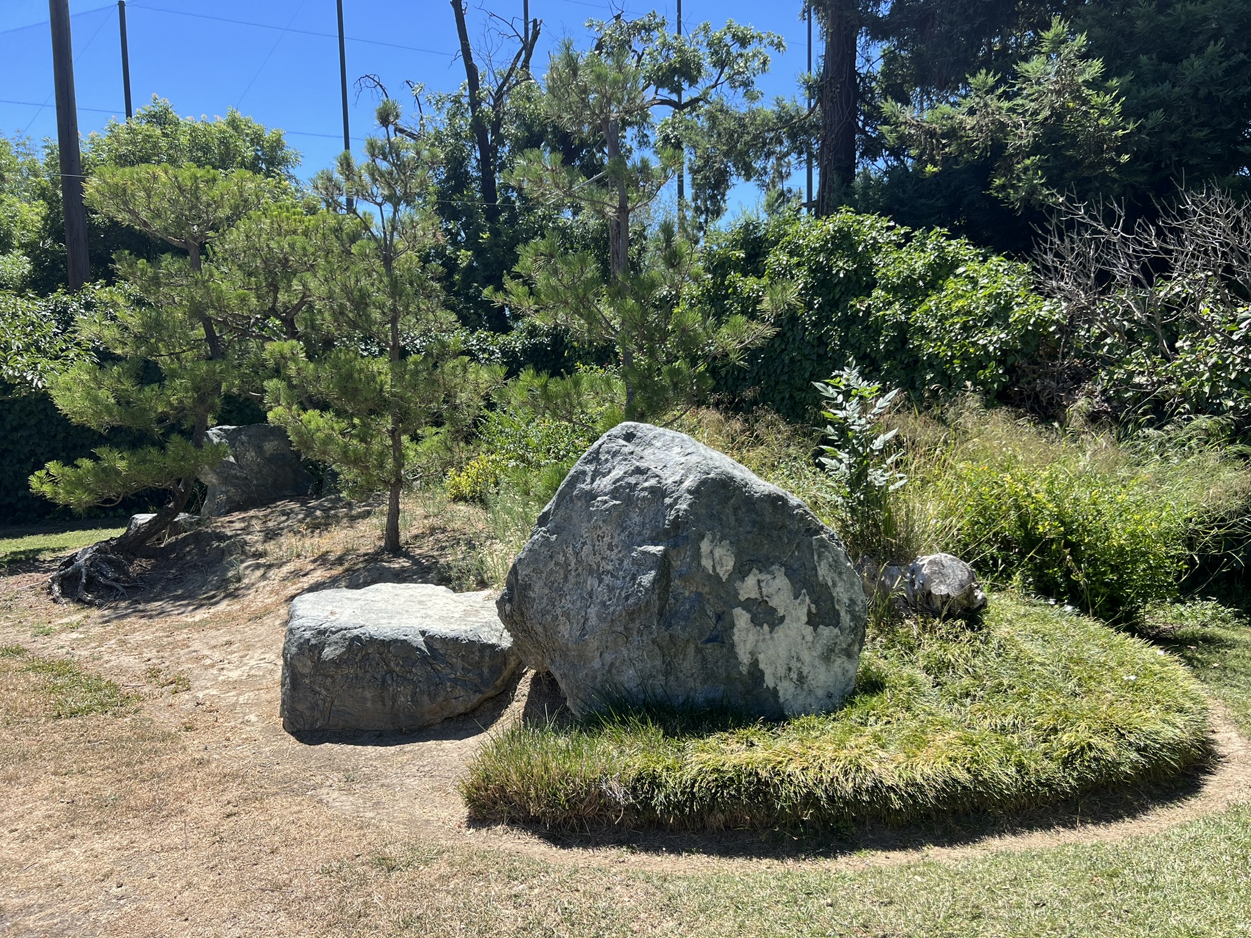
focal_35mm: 26
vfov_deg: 53.1
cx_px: 626
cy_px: 469
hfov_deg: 67.3
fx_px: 940
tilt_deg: -5.3
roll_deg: +1.5
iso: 50
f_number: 1.5
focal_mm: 5.7
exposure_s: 1/1779
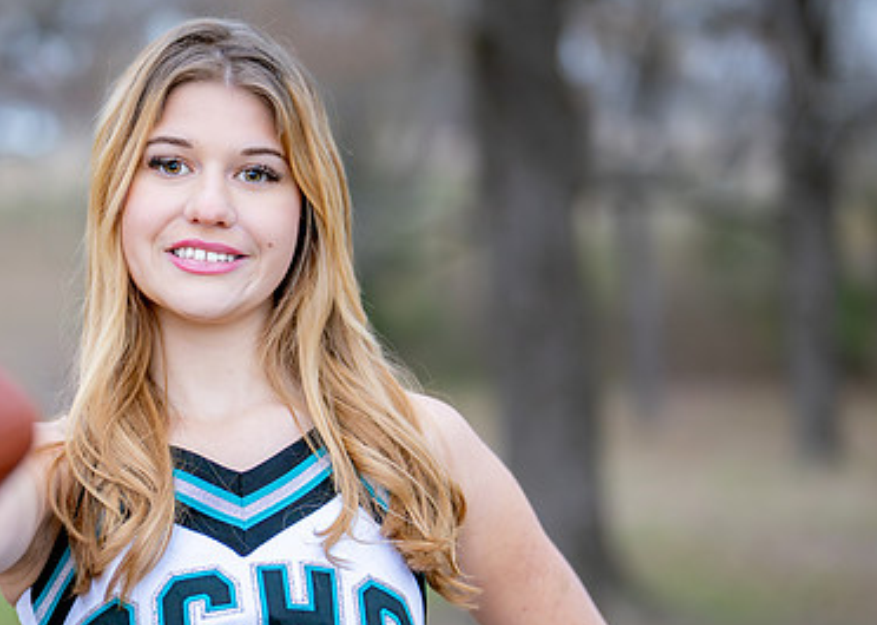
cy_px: 402
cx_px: 221
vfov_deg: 13.5
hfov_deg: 18.8
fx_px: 2638
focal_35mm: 106
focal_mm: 50
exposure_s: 1/400
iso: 800
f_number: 1.2
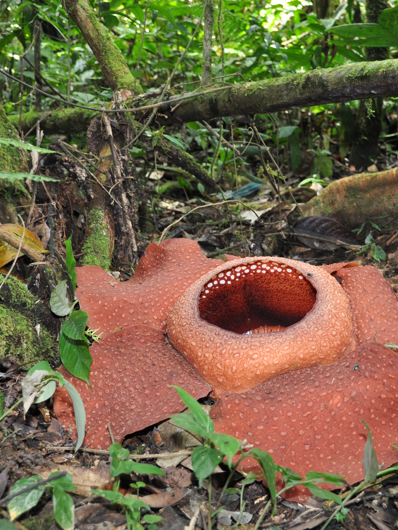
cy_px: 261
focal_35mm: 53
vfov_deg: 36.2
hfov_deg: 27.5
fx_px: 812
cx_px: 207
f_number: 3.8
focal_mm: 24
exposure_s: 1/60
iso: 640
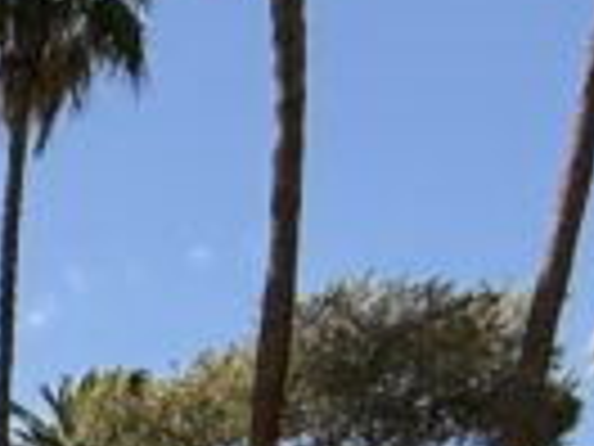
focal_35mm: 109
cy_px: 1446
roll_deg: +0.0
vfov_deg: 9.6
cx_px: -918
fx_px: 1870
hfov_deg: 12.8
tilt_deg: -14.1
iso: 50
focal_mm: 2.22
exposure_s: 1/2717
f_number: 2.2
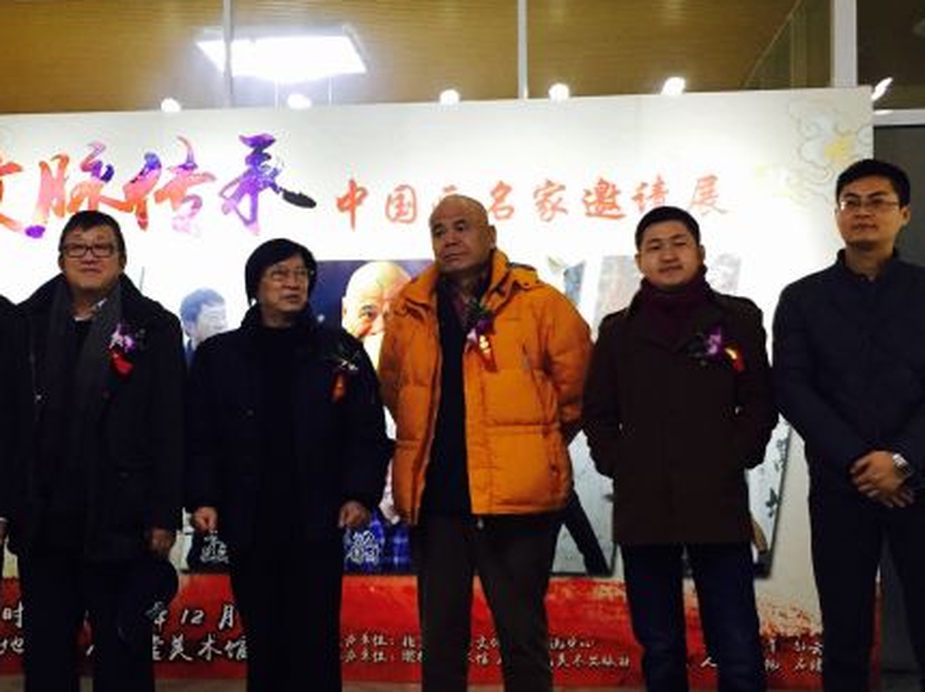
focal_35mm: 54
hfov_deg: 35.4
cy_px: 361
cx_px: 342
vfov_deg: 27.0
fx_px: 1442
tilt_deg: -0.1
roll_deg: +1.5
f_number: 2.2
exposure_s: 1/30
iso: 125
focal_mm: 4.15
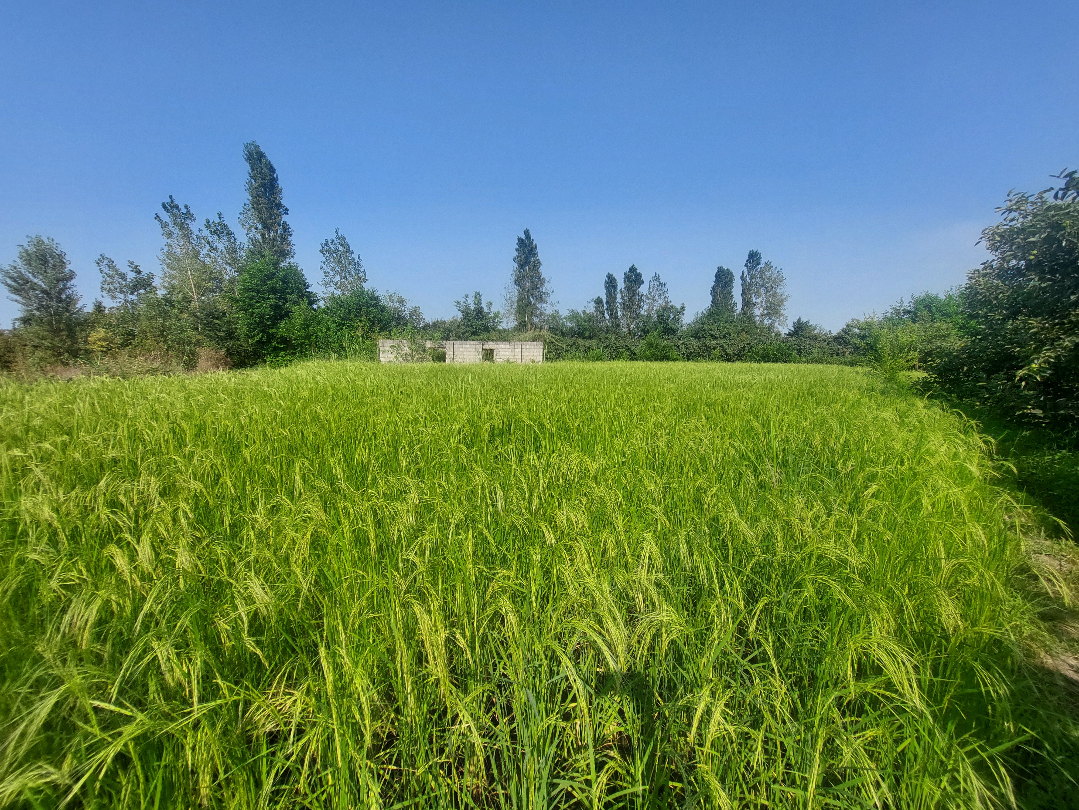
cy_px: 405
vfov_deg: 89.9
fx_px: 405
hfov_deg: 106.2
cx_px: 540
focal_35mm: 13
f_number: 2.2
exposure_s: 1/1476
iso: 50
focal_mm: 1.74
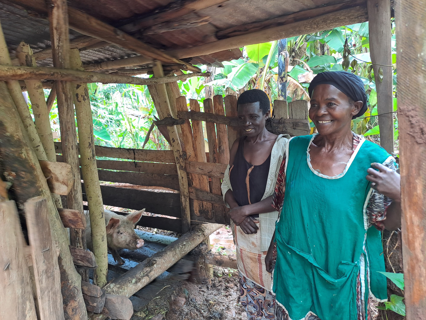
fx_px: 308
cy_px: 160
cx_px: 213
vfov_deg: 54.9
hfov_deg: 69.4
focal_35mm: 25
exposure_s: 1/50
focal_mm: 4.65
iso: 64
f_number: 1.8
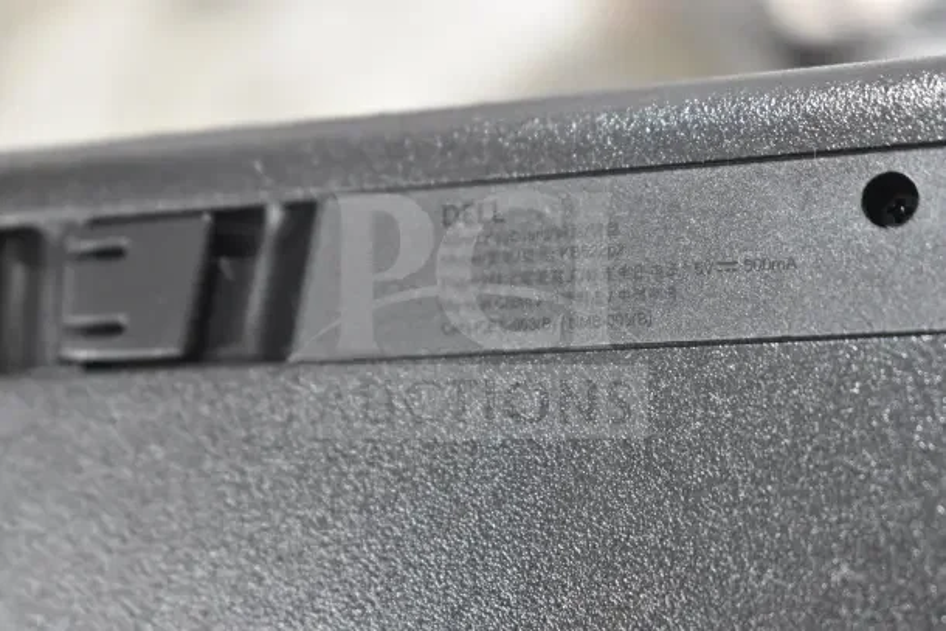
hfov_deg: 26.0
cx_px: 473
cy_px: 316
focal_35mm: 78
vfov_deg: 17.5
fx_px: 2050
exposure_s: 1/80
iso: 7200
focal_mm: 52
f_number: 5.6
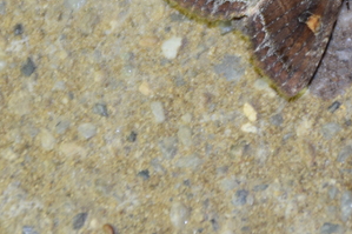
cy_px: -6
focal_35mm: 674
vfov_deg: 2.0
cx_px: 292
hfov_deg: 3.1
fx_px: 6586
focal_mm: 140
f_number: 5.6
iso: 500
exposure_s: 1/60
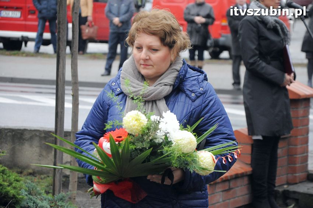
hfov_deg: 13.1
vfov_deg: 8.7
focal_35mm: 158
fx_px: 1368
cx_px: 156
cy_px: 104
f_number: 5.6
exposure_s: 1/320
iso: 1600
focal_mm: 105
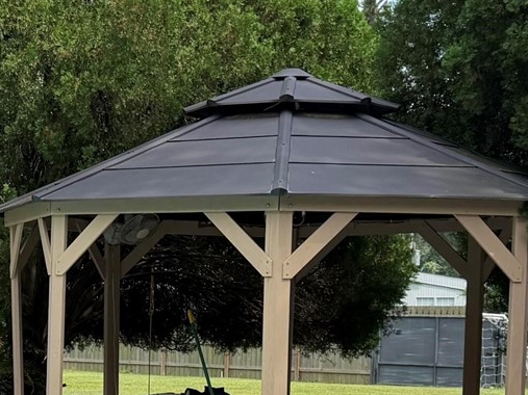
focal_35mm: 97
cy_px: 385
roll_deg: -0.7
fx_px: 1479
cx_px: -135
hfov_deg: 18.9
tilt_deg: -2.0
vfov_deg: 15.0
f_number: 1.78
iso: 80
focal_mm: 6.76
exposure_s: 1/3425
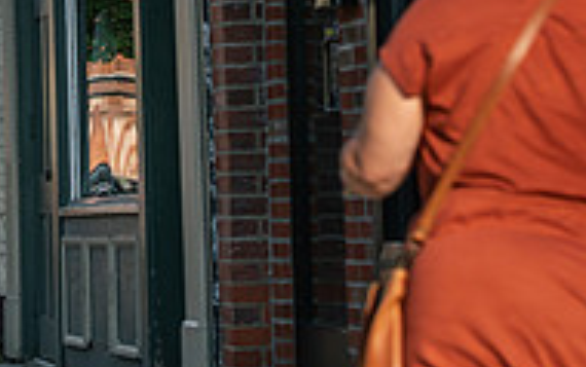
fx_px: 3883
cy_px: -174
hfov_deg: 8.5
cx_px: -96
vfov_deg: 5.4
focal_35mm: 243
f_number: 5
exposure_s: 1/640
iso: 80
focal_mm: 78
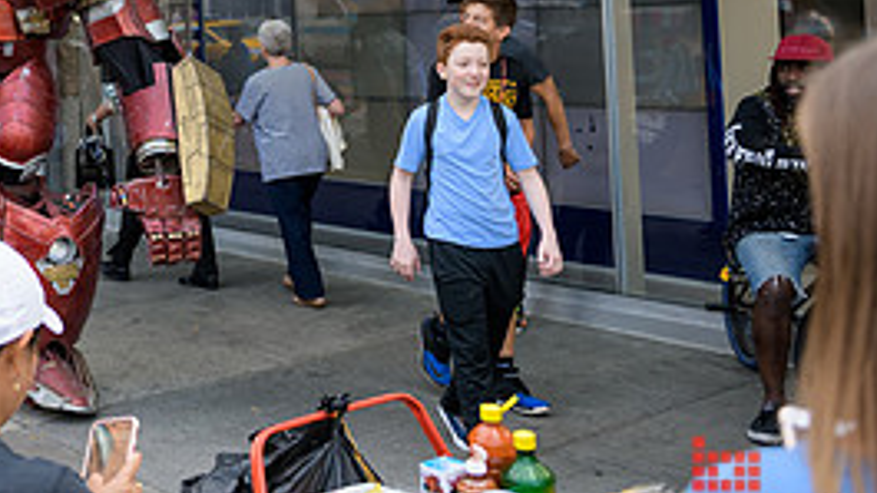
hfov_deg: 34.0
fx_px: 1279
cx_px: -33
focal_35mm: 55
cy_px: -31
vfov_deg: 20.9
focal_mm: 24
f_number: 3.2
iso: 200
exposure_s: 1/400
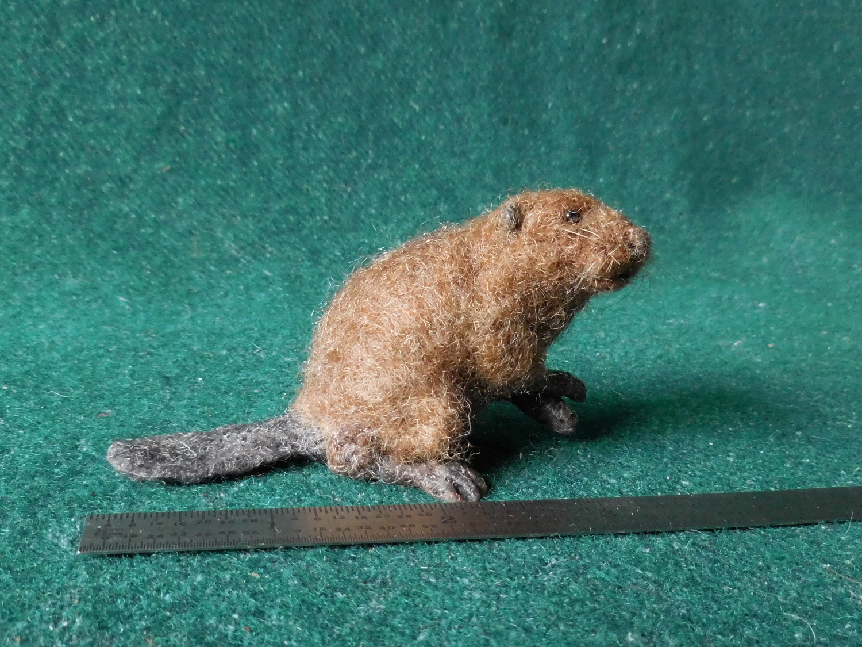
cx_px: 431
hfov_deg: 69.4
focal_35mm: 25
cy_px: 324
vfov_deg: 54.9
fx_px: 623
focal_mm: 4.5
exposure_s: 1/30
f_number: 3.3
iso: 400
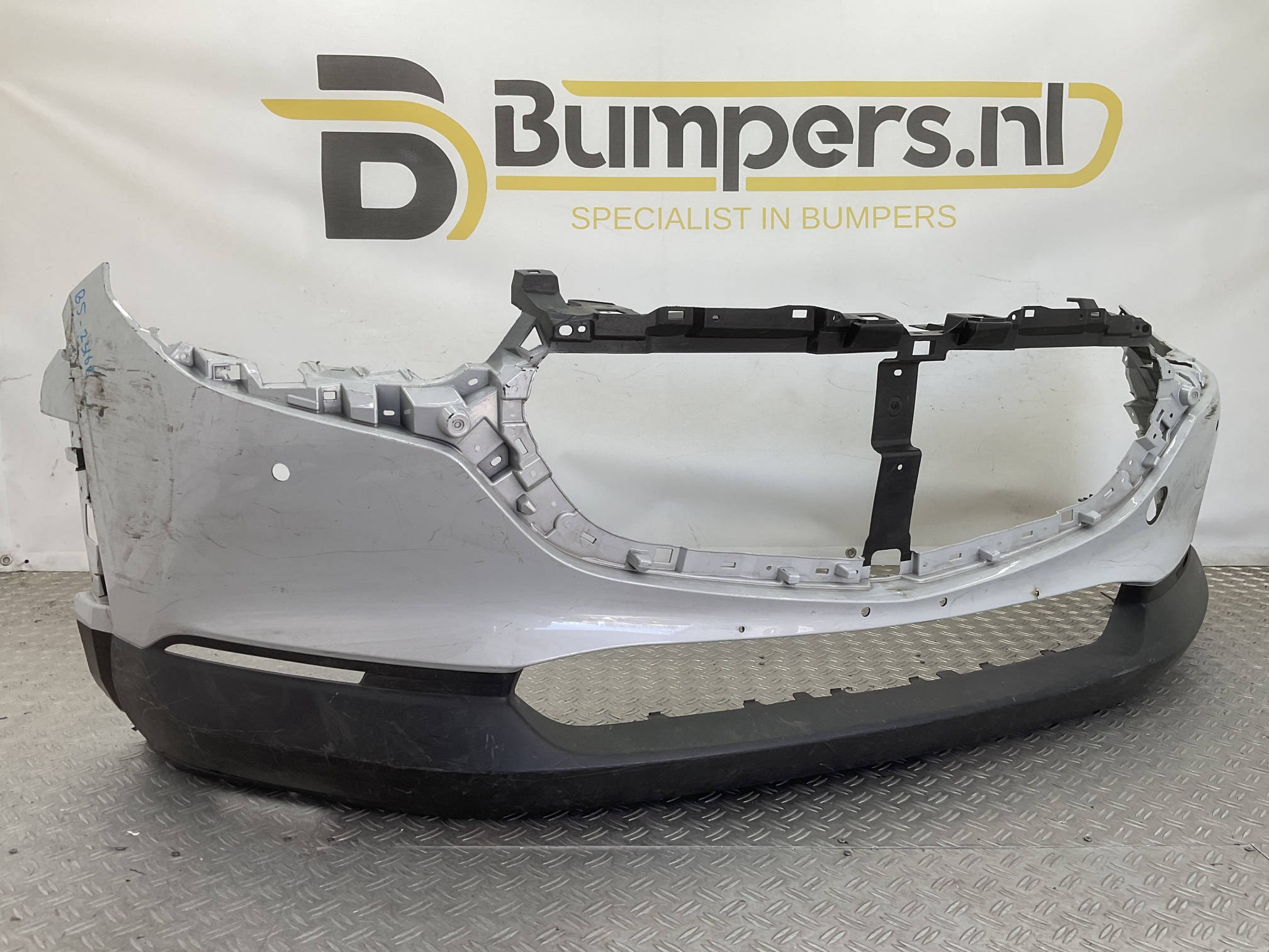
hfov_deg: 61.7
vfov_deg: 48.2
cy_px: 476
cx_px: 634
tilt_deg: -10.3
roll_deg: -0.8
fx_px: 1063
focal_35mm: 29
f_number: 1.8
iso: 16
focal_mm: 3
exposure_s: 1/126
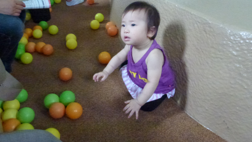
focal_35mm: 33
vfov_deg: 35.5
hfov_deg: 59.5
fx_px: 221
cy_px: 58
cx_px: 126
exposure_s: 1/100
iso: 1600
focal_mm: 5.4
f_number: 3.5
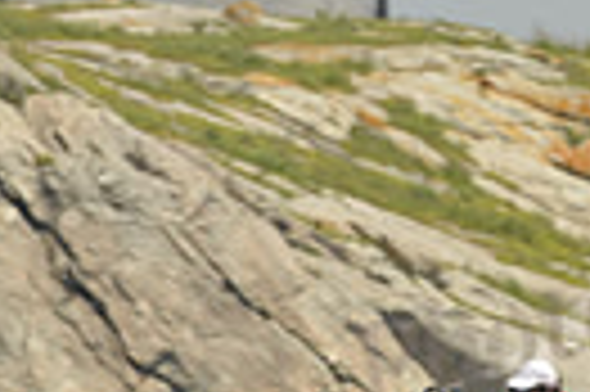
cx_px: 1225
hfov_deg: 1.2
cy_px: 466
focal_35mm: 1773
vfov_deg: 0.8
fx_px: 29021
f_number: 7.1
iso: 280
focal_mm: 400
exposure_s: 1/1000
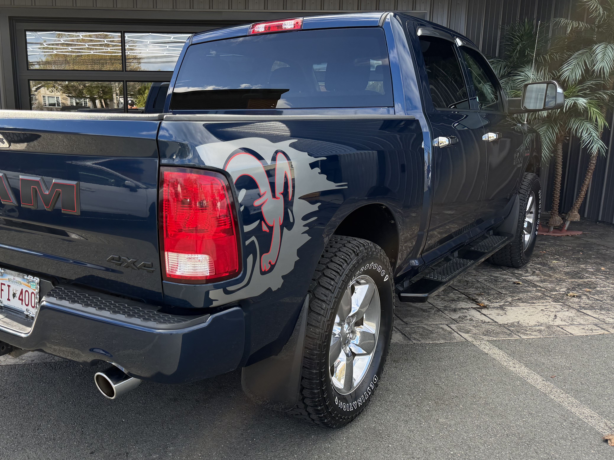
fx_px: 585
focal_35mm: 33
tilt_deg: -12.1
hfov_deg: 54.2
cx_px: 205
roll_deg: +0.3
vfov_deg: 42.9
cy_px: 240
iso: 100
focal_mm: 6.76
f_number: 1.78
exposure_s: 1/1211
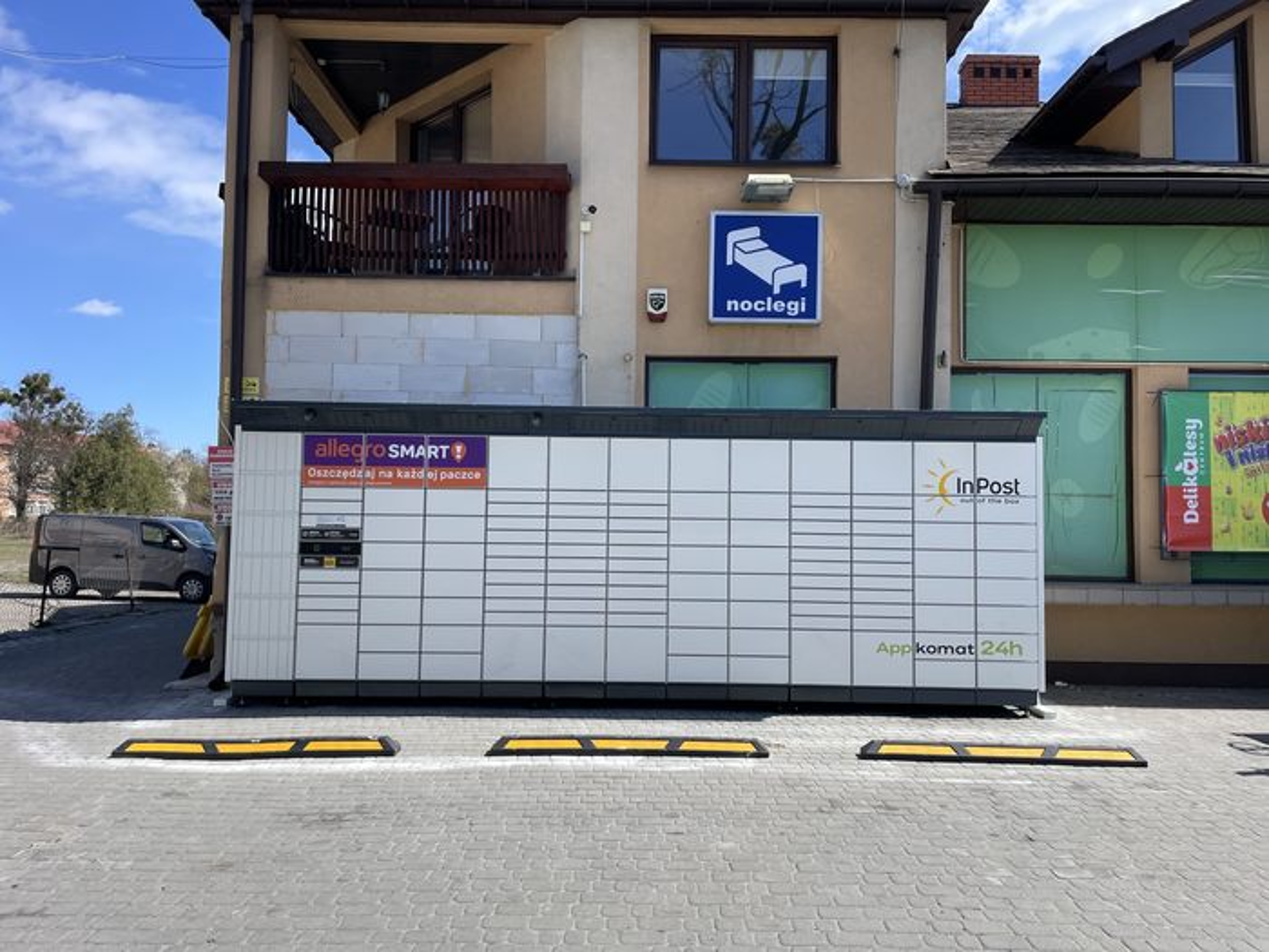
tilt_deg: +2.9
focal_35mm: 26
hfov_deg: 67.3
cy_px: 476
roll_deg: -0.8
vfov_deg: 53.1
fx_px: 953
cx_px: 634
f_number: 1.6
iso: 32
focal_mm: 4.2
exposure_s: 1/2564
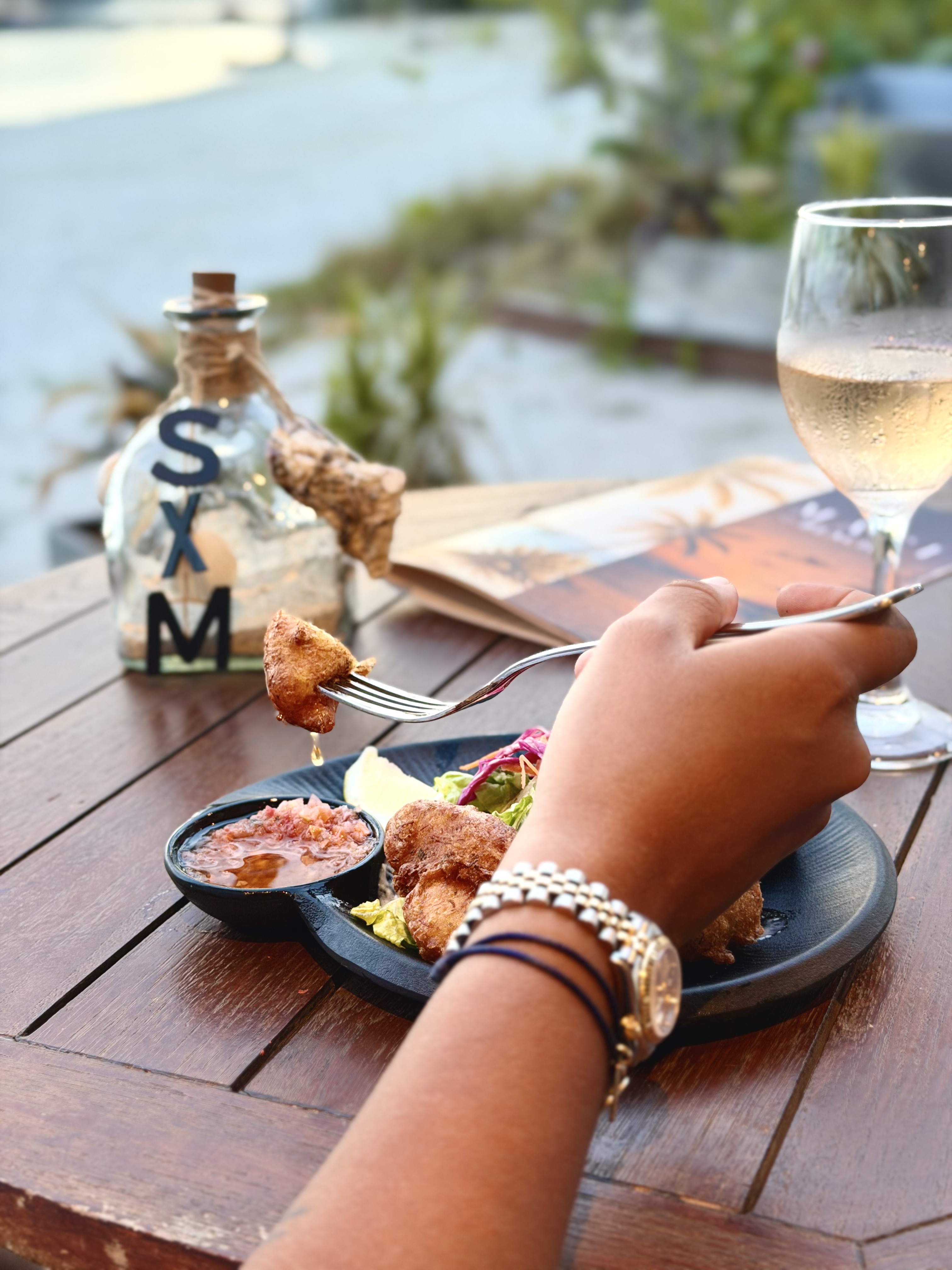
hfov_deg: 30.3
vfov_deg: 39.7
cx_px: 476
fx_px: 1760
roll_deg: +0.6
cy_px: 635
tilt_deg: -19.5
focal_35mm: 48
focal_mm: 6.76
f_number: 1.78
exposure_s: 1/60
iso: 100
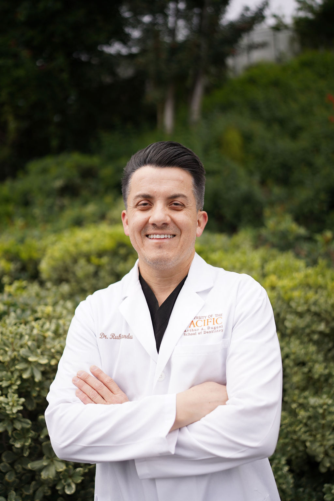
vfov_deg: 54.4
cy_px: 250
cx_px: 167
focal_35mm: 35
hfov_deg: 37.9
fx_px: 487
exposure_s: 1/2000
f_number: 1.6
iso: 100
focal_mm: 35
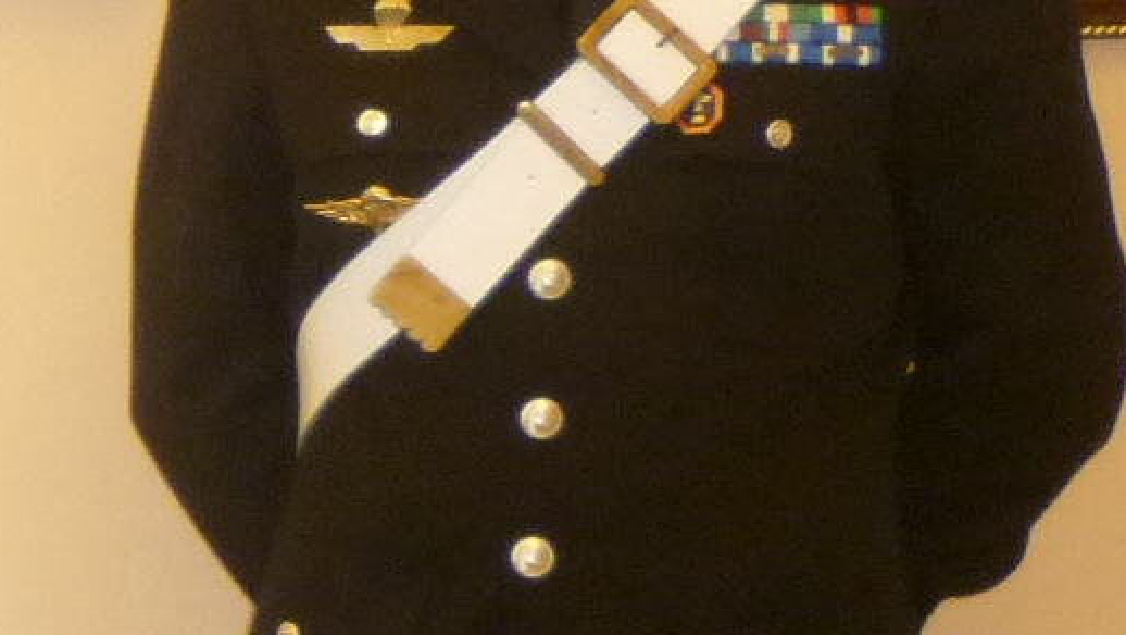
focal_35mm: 156
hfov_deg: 12.1
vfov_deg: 7.8
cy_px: 592
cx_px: -1198
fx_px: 4660
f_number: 3.3
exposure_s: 1/30
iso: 200
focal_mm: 5.2
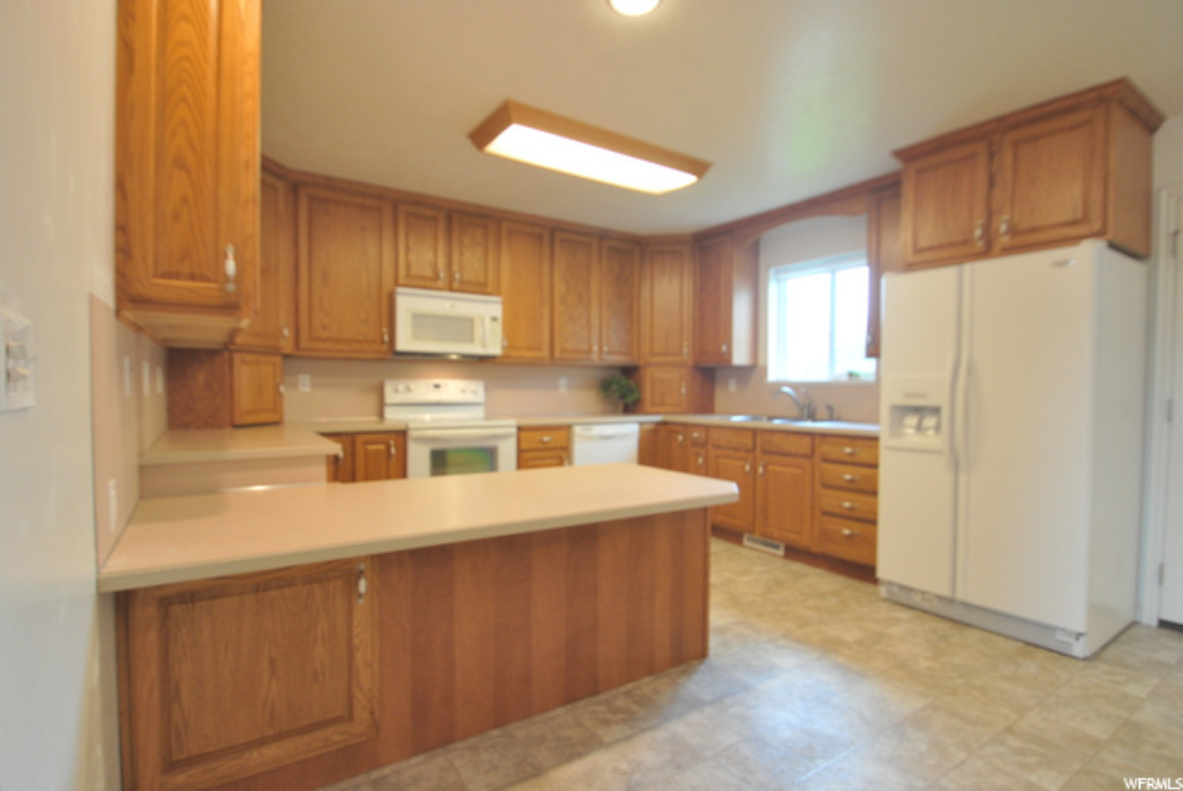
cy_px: 396
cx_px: 592
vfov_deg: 69.8
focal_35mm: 17
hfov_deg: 92.4
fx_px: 567
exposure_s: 1/50
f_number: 3.5
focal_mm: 11.5
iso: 400
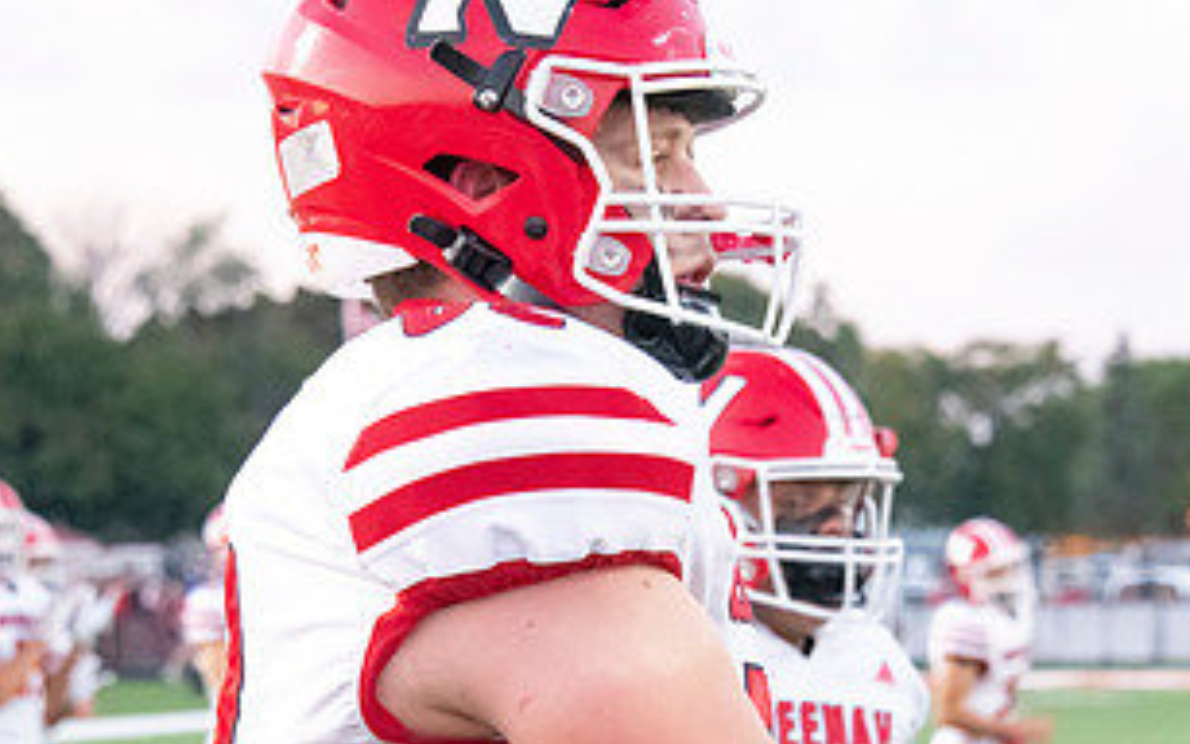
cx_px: 736
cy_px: 719
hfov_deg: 10.4
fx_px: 6552
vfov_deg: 6.5
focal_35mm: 202
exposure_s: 1/500
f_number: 7.1
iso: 10000
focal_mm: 105
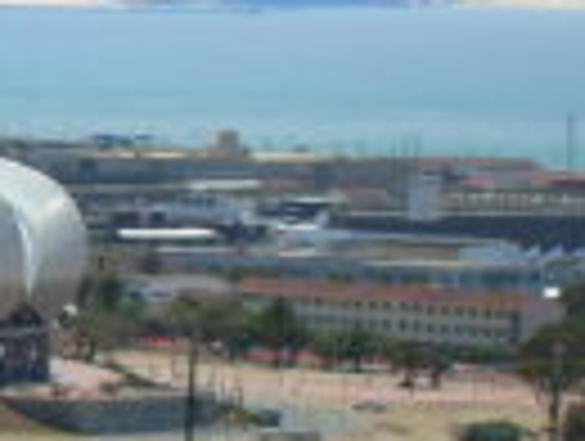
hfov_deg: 4.5
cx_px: -608
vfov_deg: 3.5
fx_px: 7297
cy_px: 295
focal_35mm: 431
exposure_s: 1/160
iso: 50
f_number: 8.2
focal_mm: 17.1
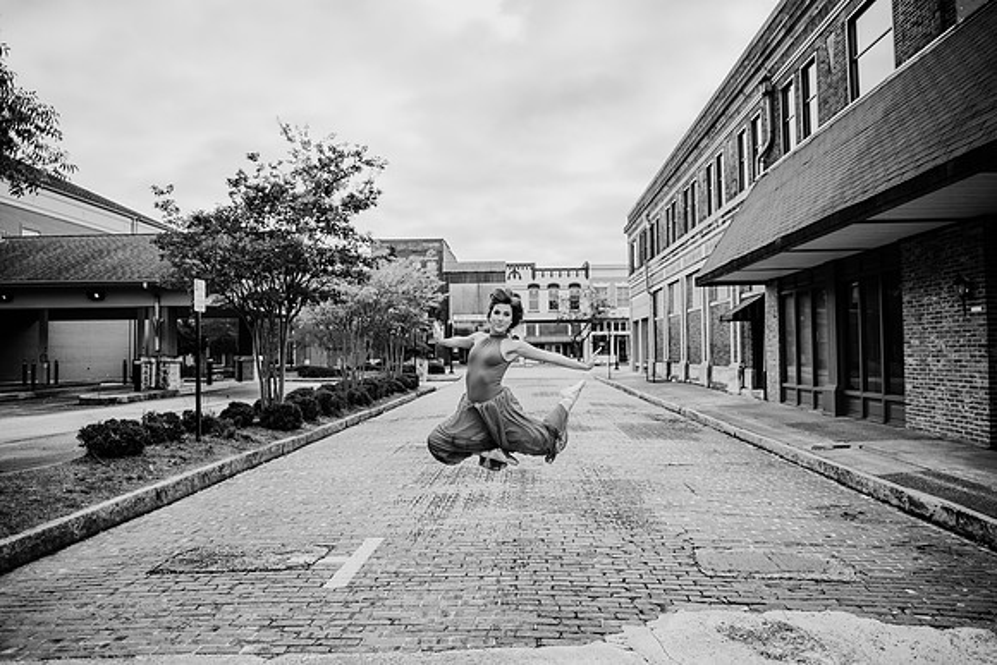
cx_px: 498
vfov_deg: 53.2
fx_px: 665
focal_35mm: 24
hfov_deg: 73.7
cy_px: 332
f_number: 2.2
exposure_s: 1/1250
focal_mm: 24
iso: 160
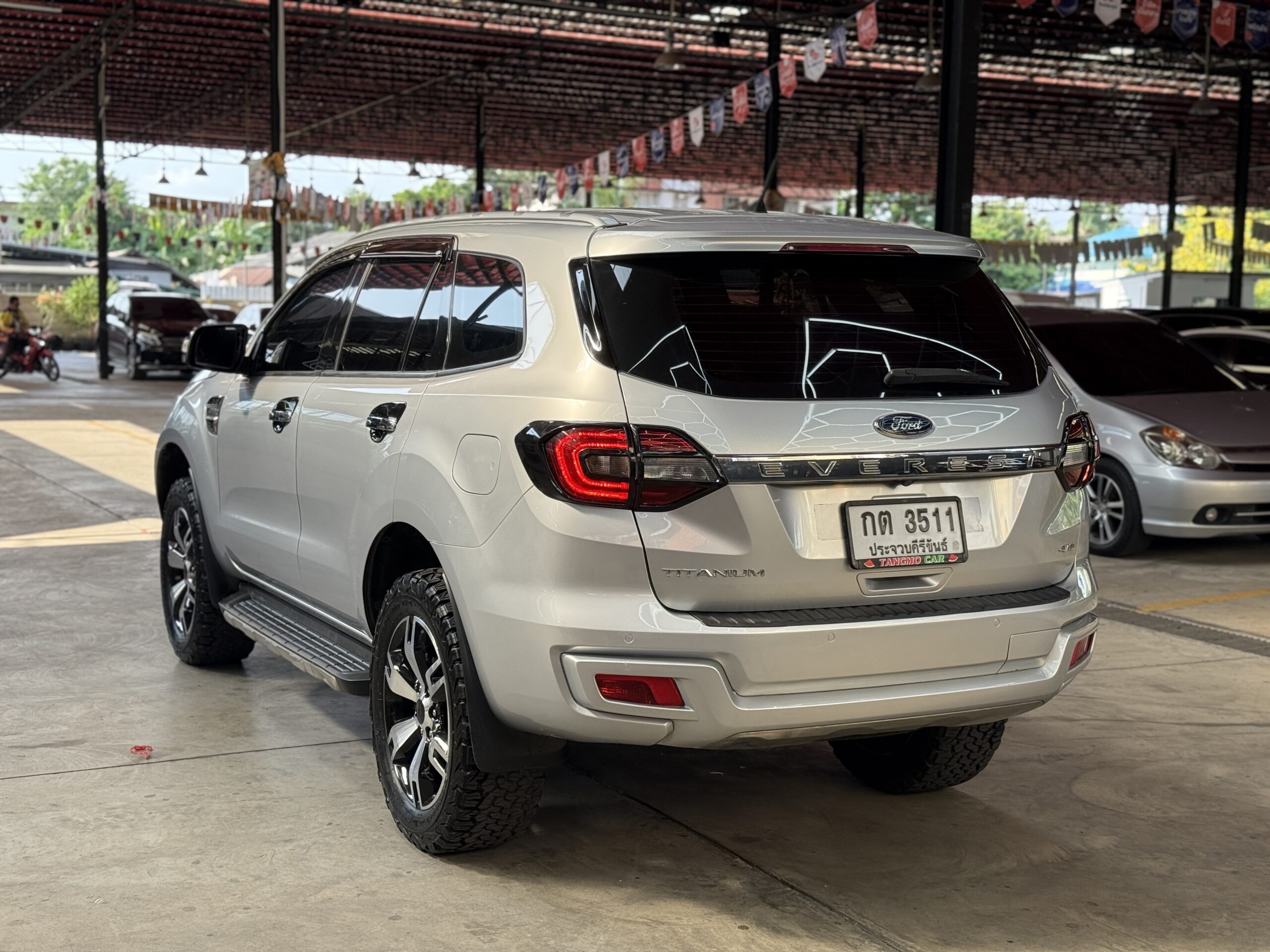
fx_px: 1761
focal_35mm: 48
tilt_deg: -5.0
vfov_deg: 30.3
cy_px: 476
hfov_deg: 39.7
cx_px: 635
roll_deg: -1.4
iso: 64
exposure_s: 1/458
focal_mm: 6.76
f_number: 1.78
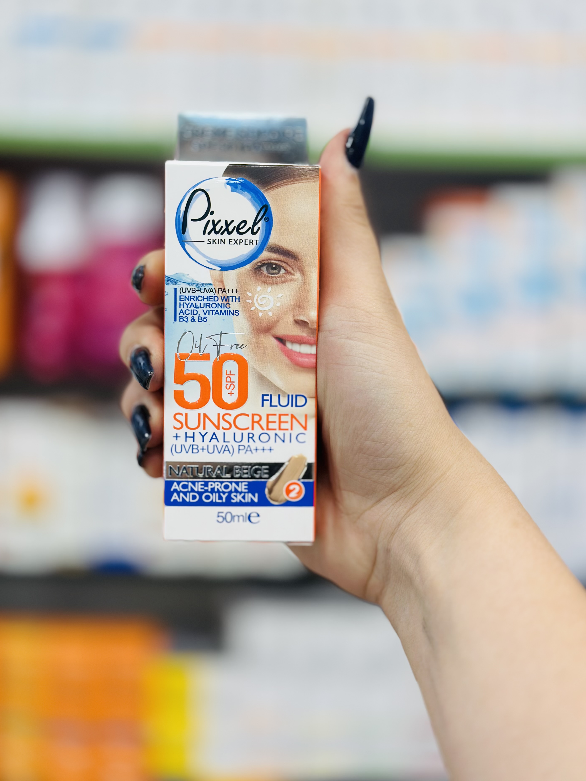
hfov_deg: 28.0
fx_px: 1174
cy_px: 359
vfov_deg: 36.8
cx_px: 279
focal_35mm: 52
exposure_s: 1/100
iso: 64
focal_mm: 6.86
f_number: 1.78
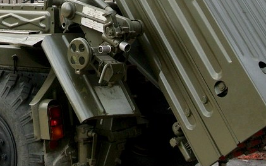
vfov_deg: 13.8
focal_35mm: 93
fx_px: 674
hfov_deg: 21.8
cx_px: 30
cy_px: -7
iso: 100
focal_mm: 12.2
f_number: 4
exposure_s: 1/200
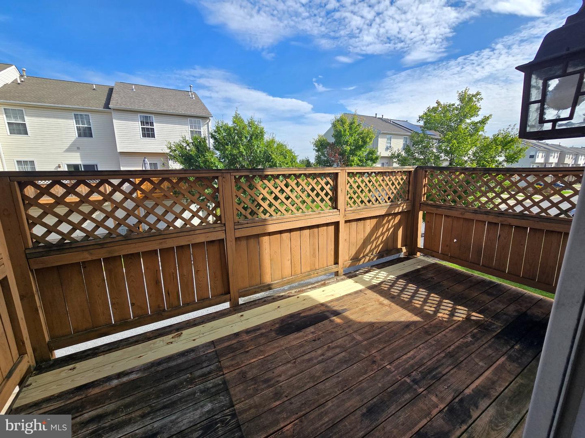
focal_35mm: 13
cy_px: 219
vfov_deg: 89.9
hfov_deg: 106.2
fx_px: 220
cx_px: 292
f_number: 2.2
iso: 50
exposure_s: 1/1619
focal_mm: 2.2
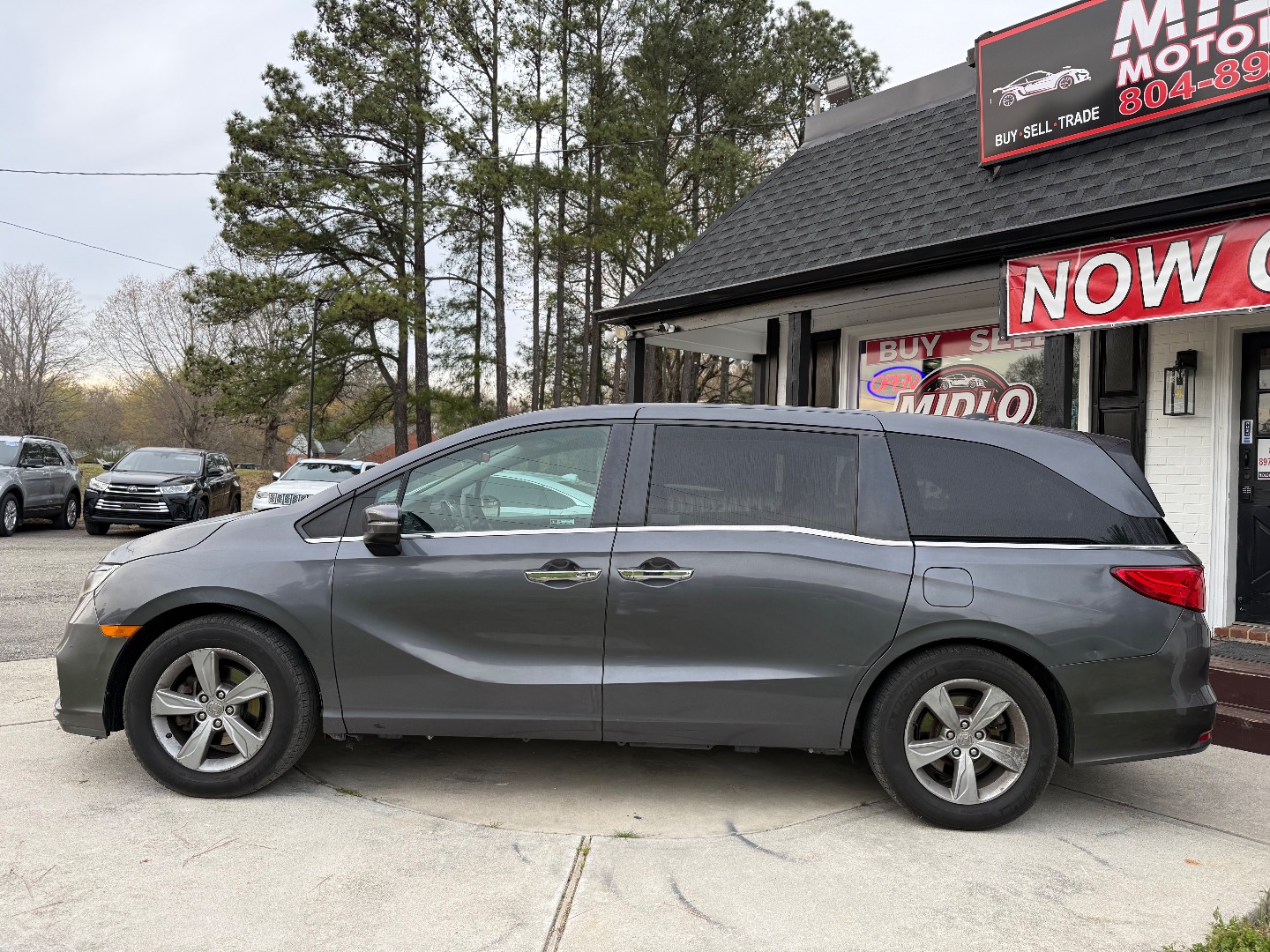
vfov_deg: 56.8
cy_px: 476
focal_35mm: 24
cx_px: 635
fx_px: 881
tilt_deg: +1.2
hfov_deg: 71.6
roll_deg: -1.8
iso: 100
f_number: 1.78
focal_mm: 6.76
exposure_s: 1/517
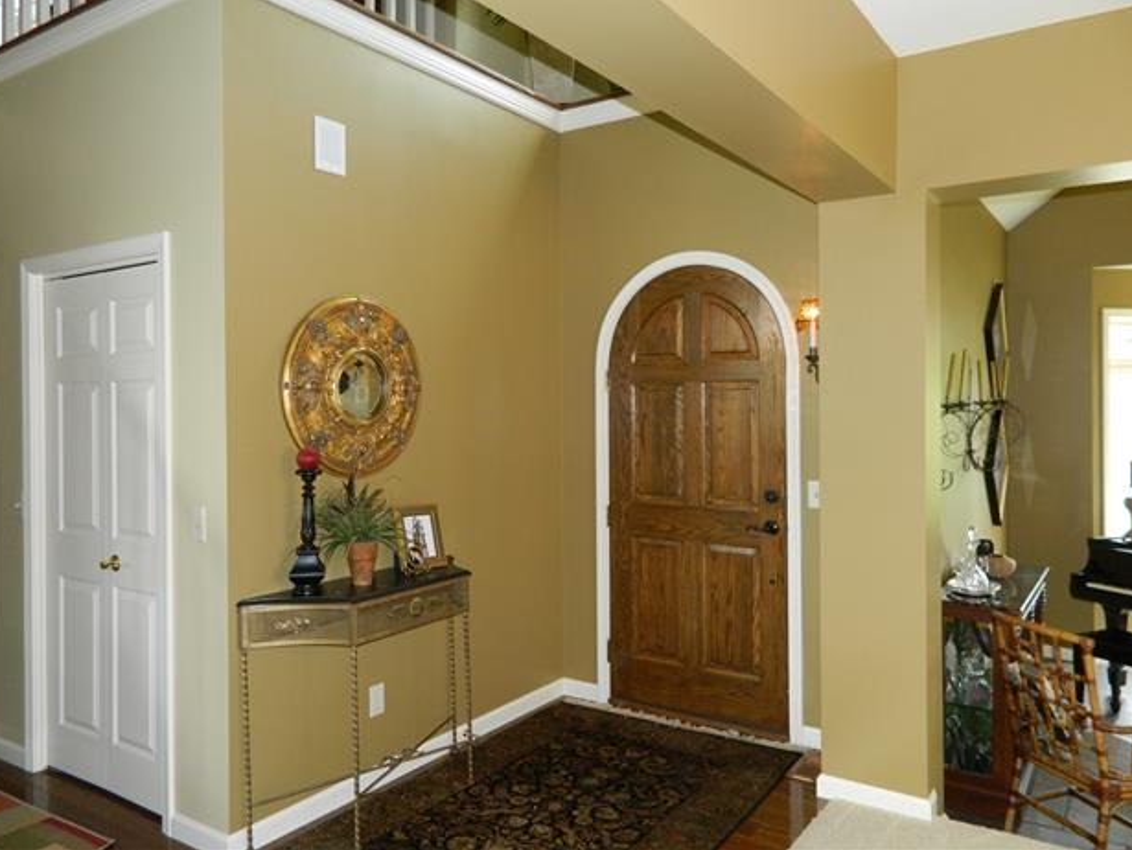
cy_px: 410
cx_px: 563
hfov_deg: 67.3
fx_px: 851
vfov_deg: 53.1
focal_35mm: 26
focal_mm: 4.5
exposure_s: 1/30
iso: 200
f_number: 3.1
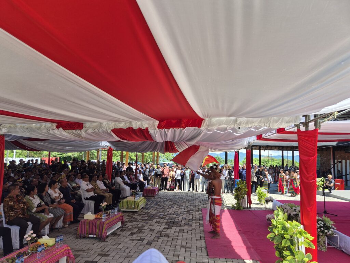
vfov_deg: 58.9
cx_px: 175
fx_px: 233
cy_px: 132
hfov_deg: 73.9
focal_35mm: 23
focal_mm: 5.4
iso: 25
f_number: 1.8
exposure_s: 1/584
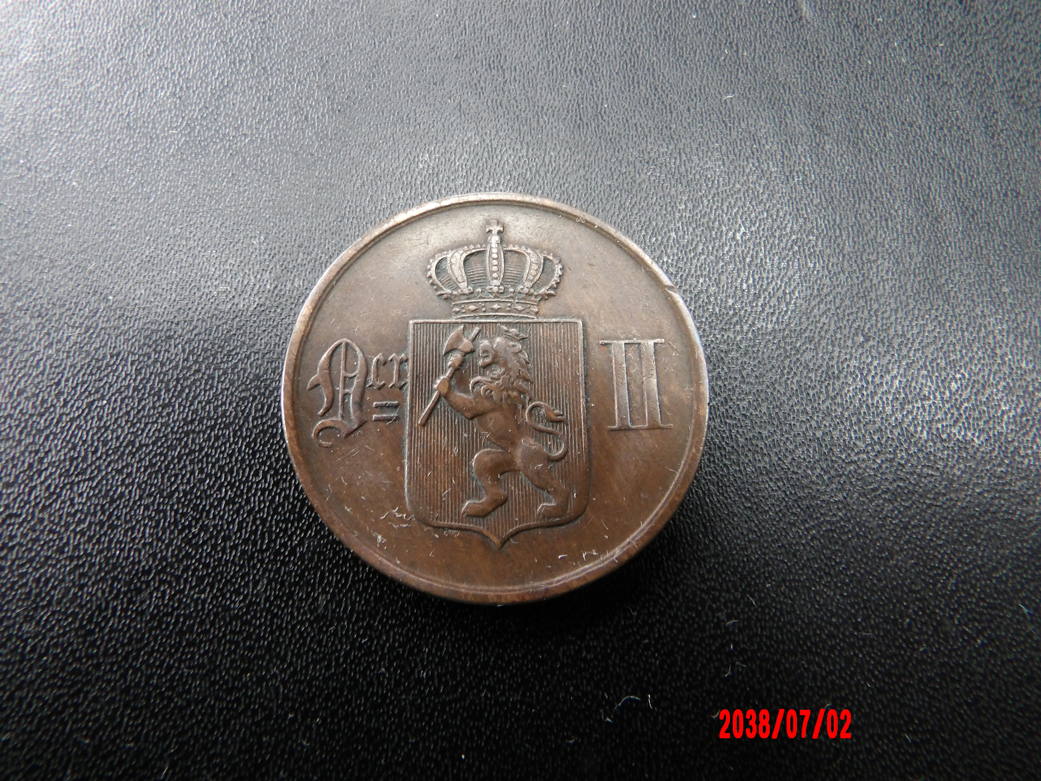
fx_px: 722
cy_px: 407
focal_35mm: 24
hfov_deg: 71.6
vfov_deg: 56.8
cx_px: 501
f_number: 4.1
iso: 211
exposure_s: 1/15
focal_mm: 4.2
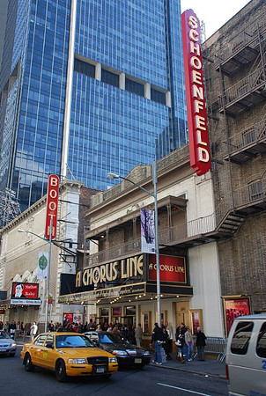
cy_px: 198
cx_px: 133
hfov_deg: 40.1
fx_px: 364
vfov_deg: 57.1
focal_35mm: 33
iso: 200
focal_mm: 22
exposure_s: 1/60
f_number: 8
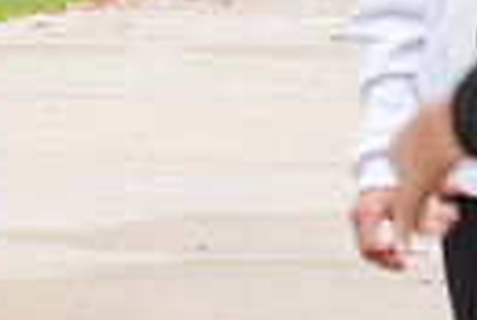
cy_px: -156
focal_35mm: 454
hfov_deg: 4.5
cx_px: 15
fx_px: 6022
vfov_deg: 3.0
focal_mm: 102
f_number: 5
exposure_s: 1/320
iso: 400
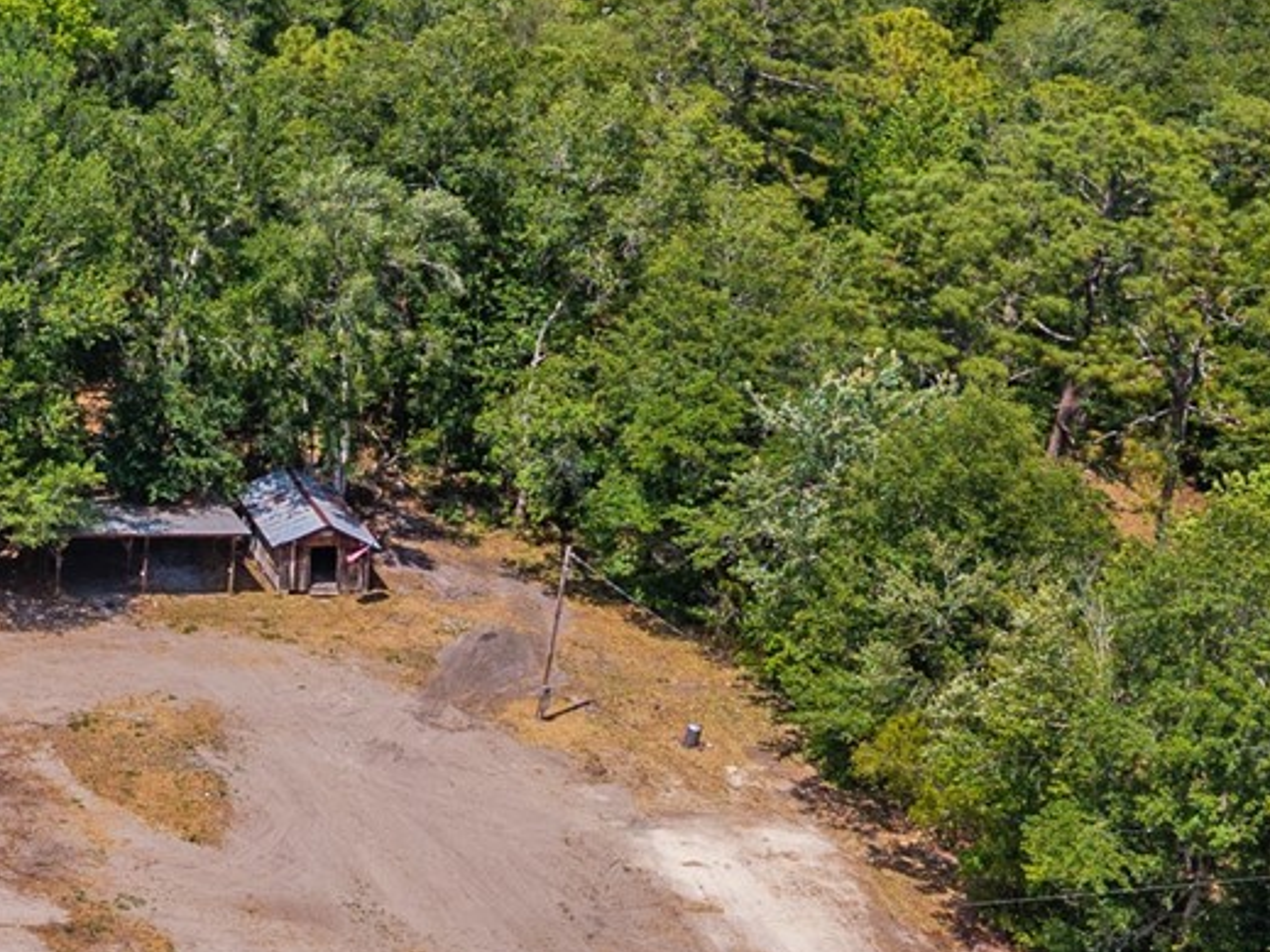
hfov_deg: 23.3
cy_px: 379
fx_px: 2714
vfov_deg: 19.9
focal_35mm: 74
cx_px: -394
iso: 210
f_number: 1.8
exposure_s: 1/4000
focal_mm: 8.67
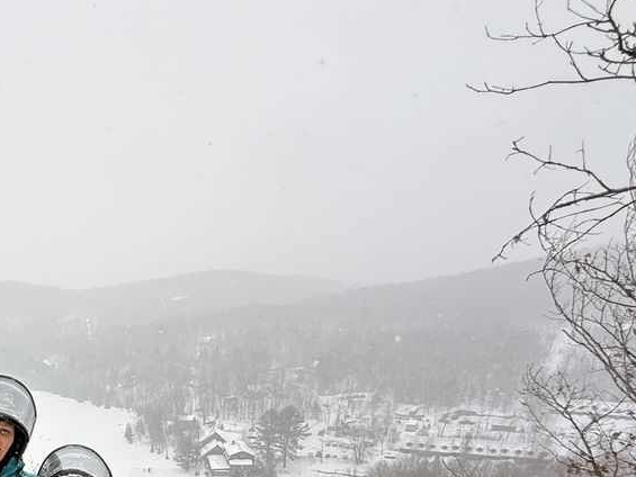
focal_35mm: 31
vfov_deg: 40.0
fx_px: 570
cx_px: 52
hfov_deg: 50.9
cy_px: 475
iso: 50
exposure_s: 1/1167
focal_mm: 2.22
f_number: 2.2
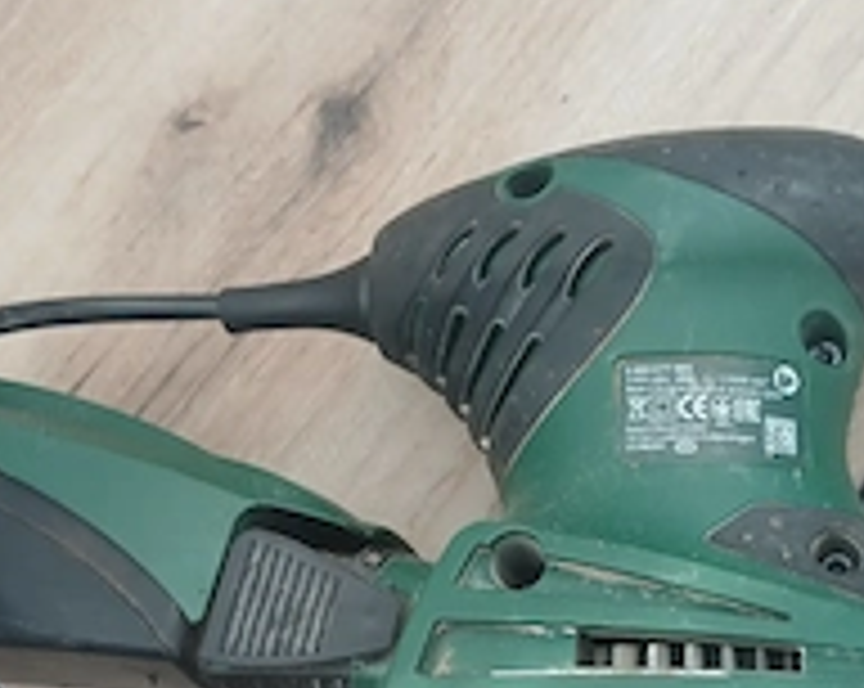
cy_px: 517
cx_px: 495
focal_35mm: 53
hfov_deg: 35.3
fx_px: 1353
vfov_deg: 28.1
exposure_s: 1/50
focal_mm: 3.98
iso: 50
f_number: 1.8
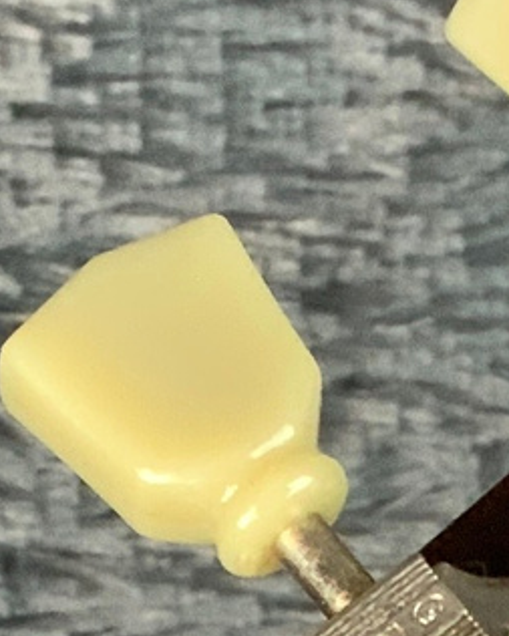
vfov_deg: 8.1
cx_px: 157
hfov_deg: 6.8
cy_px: 1236
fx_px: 4310
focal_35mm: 229
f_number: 1.8
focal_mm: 3
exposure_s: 1/50
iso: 160
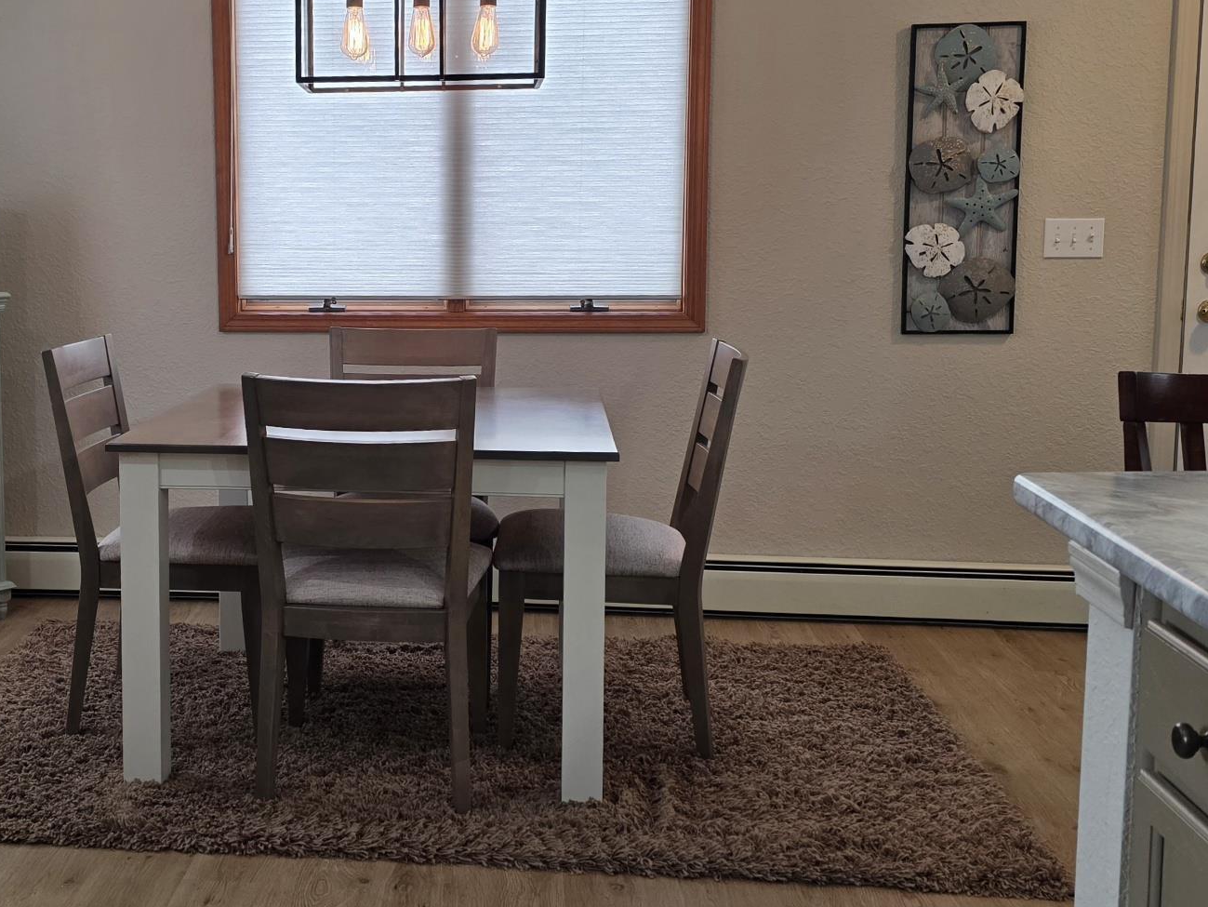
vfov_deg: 35.1
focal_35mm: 41
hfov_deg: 44.6
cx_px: 338
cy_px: 377
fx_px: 1431
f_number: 1.7
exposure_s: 1/120
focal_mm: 6.3
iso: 160
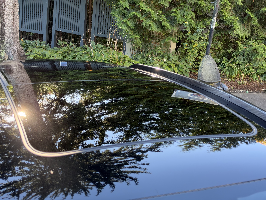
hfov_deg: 39.7
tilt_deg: -17.1
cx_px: 133
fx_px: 369
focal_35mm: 48
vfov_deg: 30.3
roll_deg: -6.6
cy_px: 100
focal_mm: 6.93
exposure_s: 1/211
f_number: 1.48
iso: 125
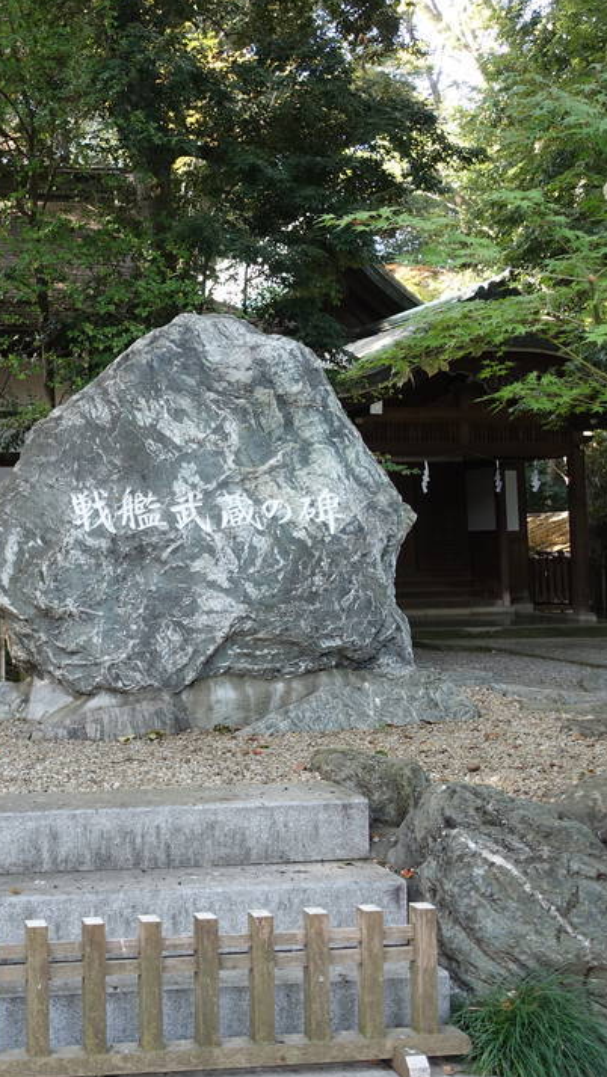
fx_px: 1258
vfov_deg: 46.4
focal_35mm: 44
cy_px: 528
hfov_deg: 25.3
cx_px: -51
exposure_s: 1/60
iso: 125
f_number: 2.8
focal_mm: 9.12
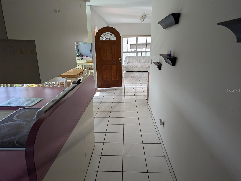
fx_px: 167
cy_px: 90
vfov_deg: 56.9
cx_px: 120
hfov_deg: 71.5
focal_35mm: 24
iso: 45
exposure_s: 1/369
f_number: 1.85
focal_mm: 6.81
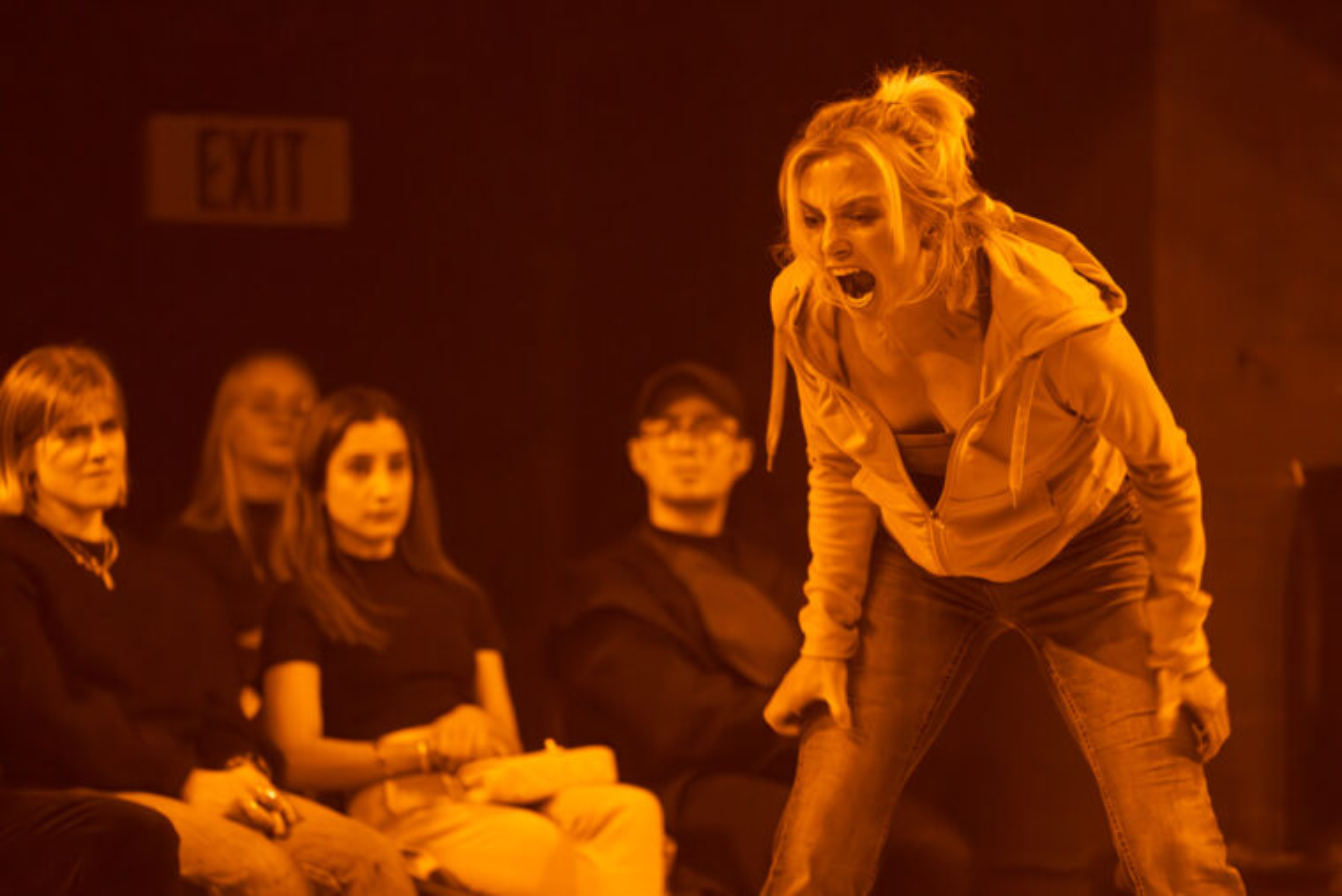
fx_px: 6562
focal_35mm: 176
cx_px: 671
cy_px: 448
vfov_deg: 7.8
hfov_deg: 11.7
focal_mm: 176
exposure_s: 1/200
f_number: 2.8
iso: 4000
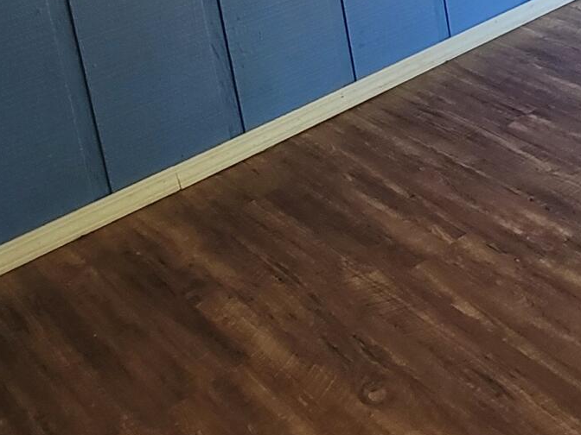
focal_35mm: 58
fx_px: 973
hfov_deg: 28.0
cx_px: 738
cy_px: -183
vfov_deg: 21.8
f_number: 2.2
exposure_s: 1/60
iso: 125
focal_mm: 2.2
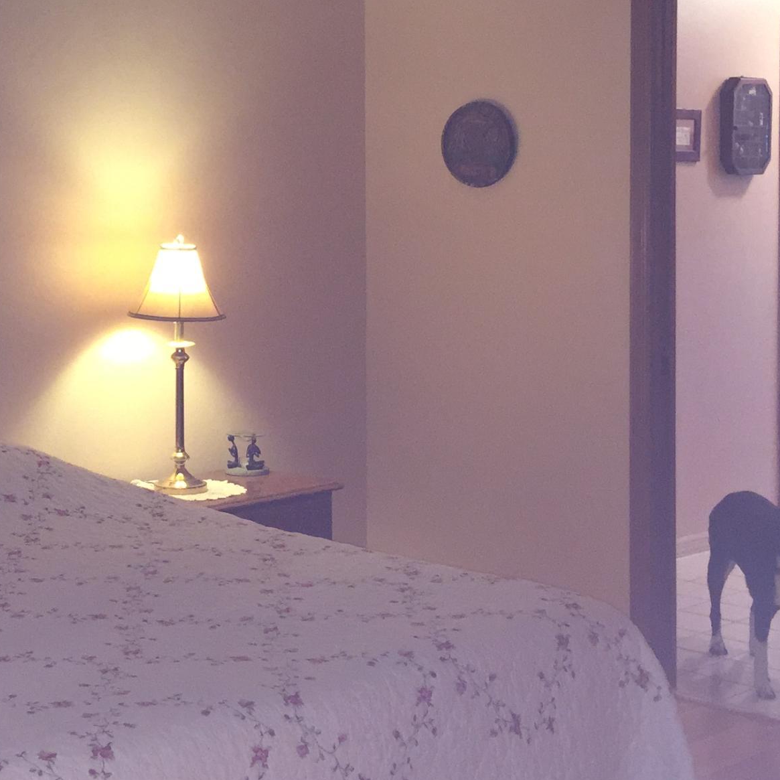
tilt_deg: -3.4
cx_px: 117
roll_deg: +0.2
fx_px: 1683
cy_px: 277
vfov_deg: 26.0
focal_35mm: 66
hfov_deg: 25.5
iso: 100
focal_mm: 4.15
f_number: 2.2
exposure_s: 1/20
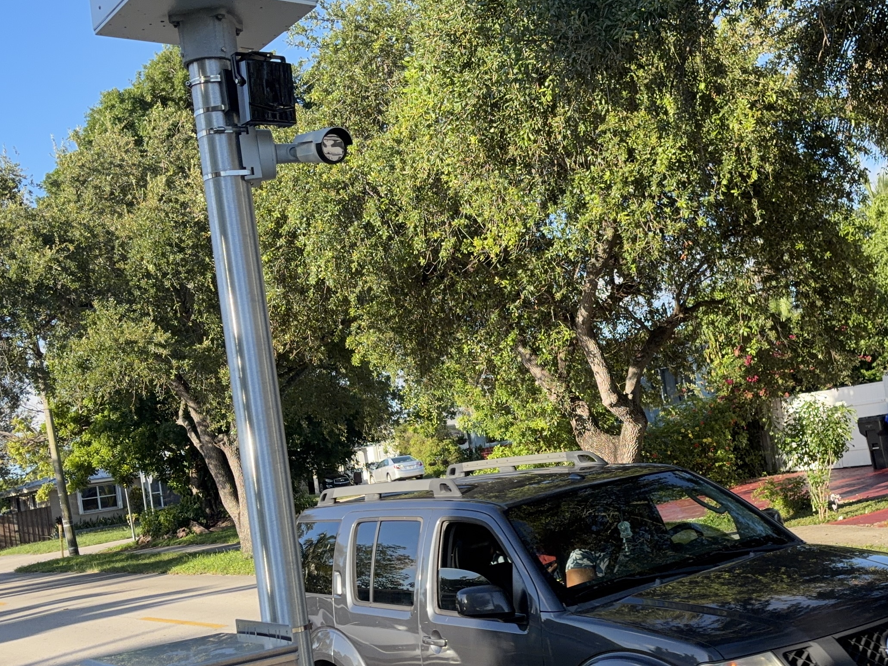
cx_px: 615
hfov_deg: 37.0
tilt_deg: +3.0
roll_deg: +9.7
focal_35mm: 51
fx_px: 1308
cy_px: 390
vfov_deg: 28.5
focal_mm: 5.96
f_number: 1.6
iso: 50
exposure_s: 1/1239
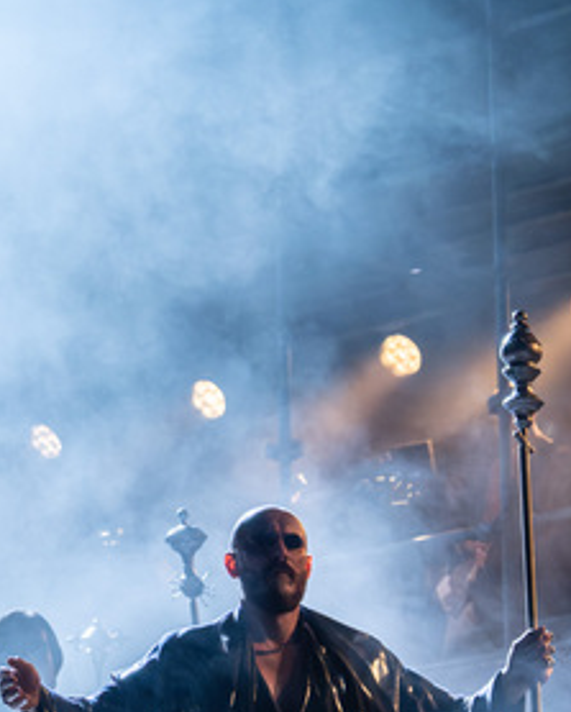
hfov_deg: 9.1
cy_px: 643
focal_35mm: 170
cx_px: 143
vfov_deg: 11.3
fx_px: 3585
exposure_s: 1/200
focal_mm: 42
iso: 640
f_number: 2.8
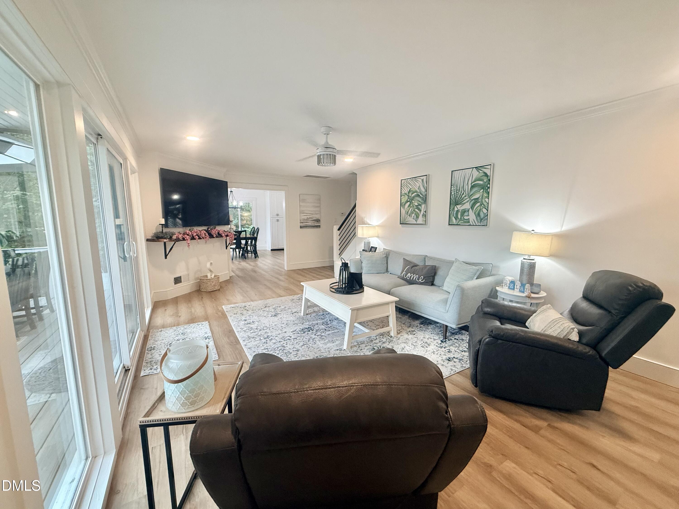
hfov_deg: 102.1
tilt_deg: -7.2
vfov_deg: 85.7
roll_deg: -0.6
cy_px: 254
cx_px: 340
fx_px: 275
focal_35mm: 14
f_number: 2.2
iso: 250
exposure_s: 1/120
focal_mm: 2.22
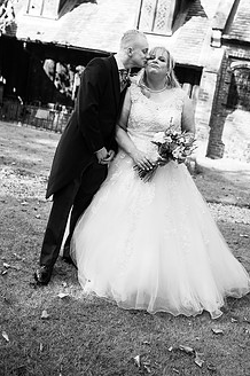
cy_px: 151
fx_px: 501
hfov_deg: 27.9
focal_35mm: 48
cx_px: 161
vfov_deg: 41.0
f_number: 2.8
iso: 100
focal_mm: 35
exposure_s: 1/320
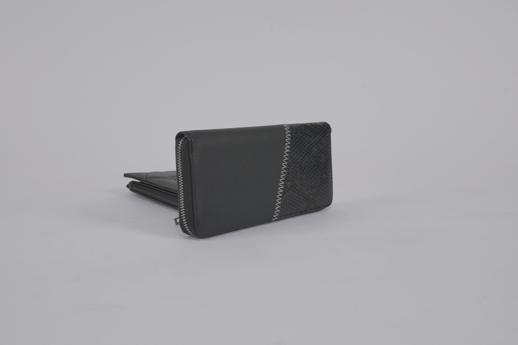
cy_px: 172
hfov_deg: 49.6
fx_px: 561
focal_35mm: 39
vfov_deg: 34.2
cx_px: 259
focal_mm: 26
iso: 100
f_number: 11
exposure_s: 1/200
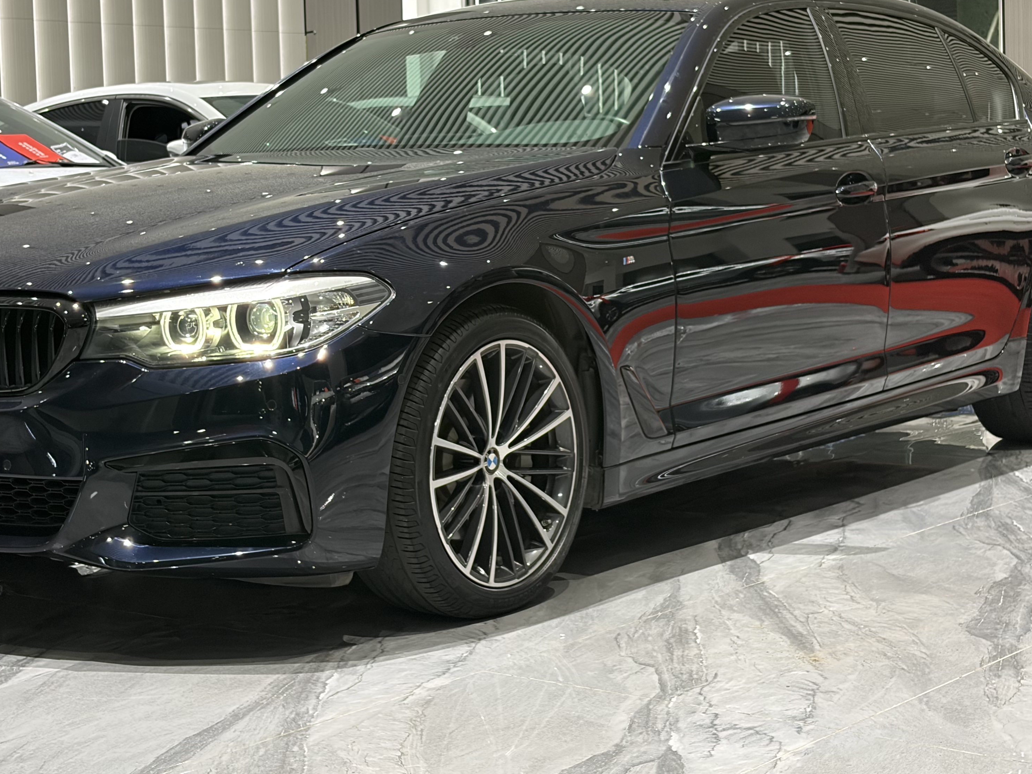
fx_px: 2117
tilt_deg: -2.3
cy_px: 262
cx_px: 439
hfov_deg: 27.4
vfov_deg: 20.7
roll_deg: +1.7
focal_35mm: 71
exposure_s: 1/33
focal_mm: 5.96
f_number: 1.6
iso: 125
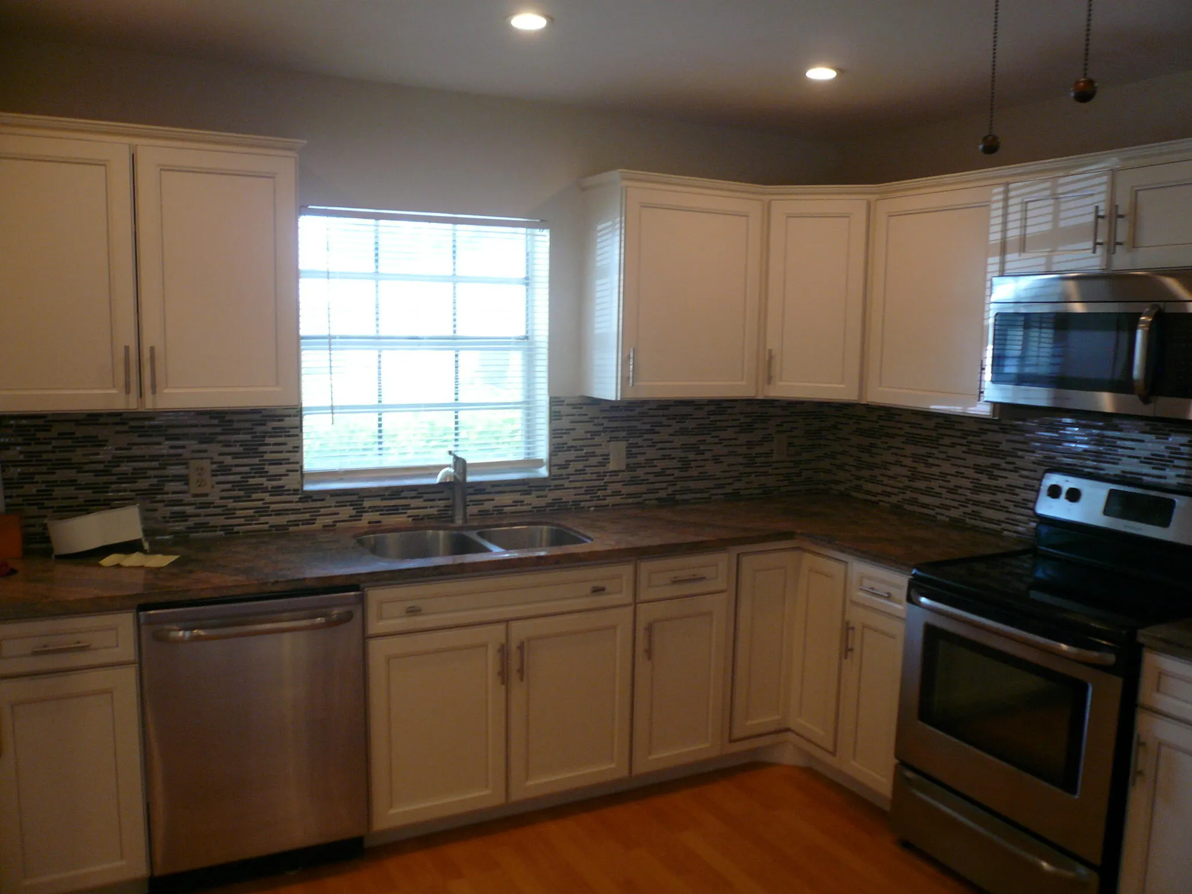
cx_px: 596
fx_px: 964
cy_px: 447
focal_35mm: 28
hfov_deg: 63.4
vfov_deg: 49.7
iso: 100
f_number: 2.8
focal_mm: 4.6
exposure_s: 1/30
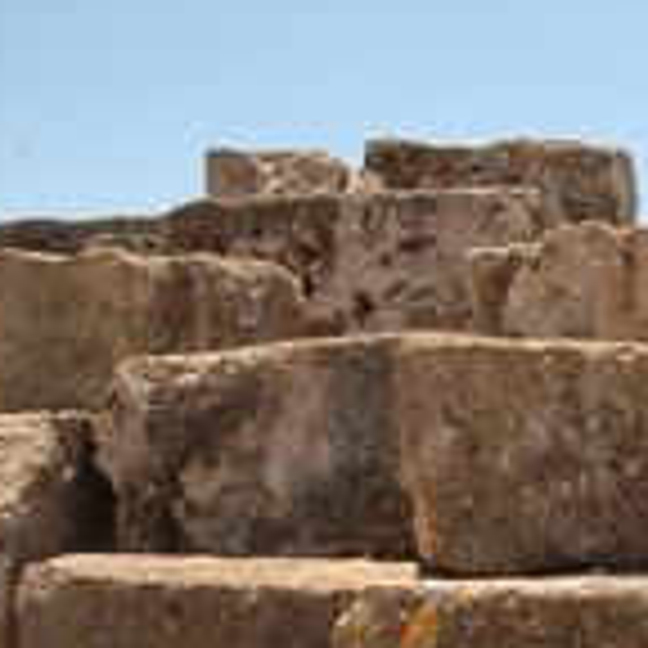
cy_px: 634
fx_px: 1483
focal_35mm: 70
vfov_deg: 23.7
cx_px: 814
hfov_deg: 22.4
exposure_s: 1/200
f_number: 11
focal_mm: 18
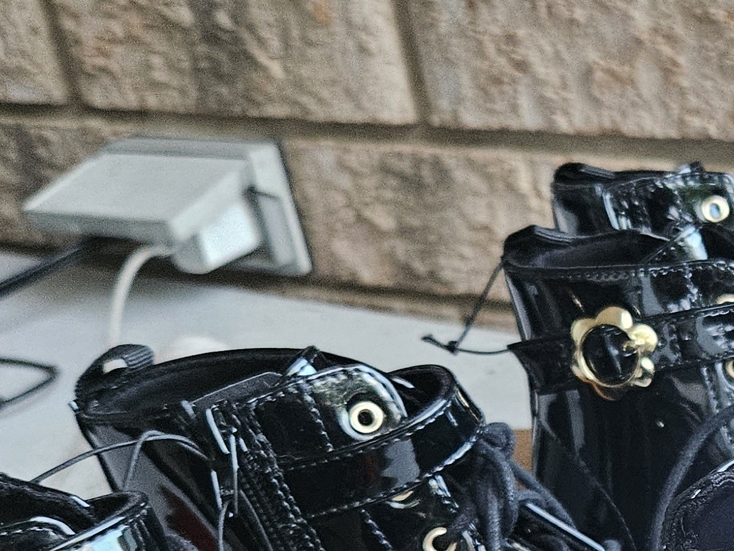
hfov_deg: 22.2
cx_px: 973
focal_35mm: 78
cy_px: 496
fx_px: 1654
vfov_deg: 18.6
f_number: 1.8
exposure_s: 1/120
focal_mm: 5.4
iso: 800
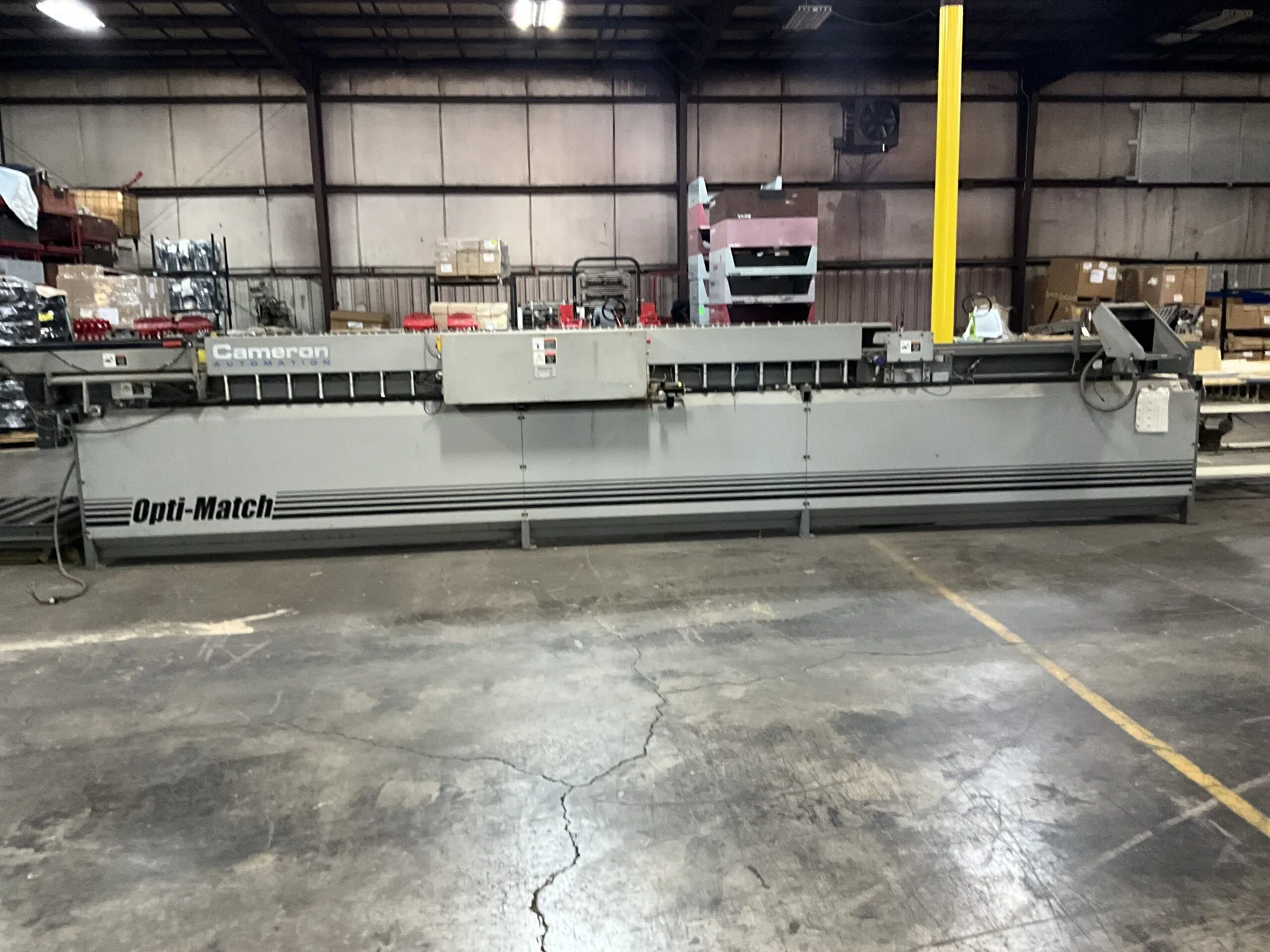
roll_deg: +1.7
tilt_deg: -8.5
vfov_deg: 48.2
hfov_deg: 61.7
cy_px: 476
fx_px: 1064
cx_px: 635
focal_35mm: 29
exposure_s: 1/39
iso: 320
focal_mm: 3
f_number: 1.8
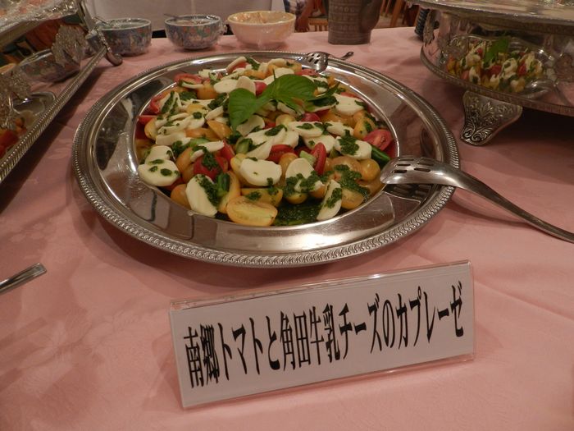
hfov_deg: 73.9
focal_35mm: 23
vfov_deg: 58.9
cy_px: 216
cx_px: 287
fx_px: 381
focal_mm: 4
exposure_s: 1/30
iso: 220
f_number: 3.4
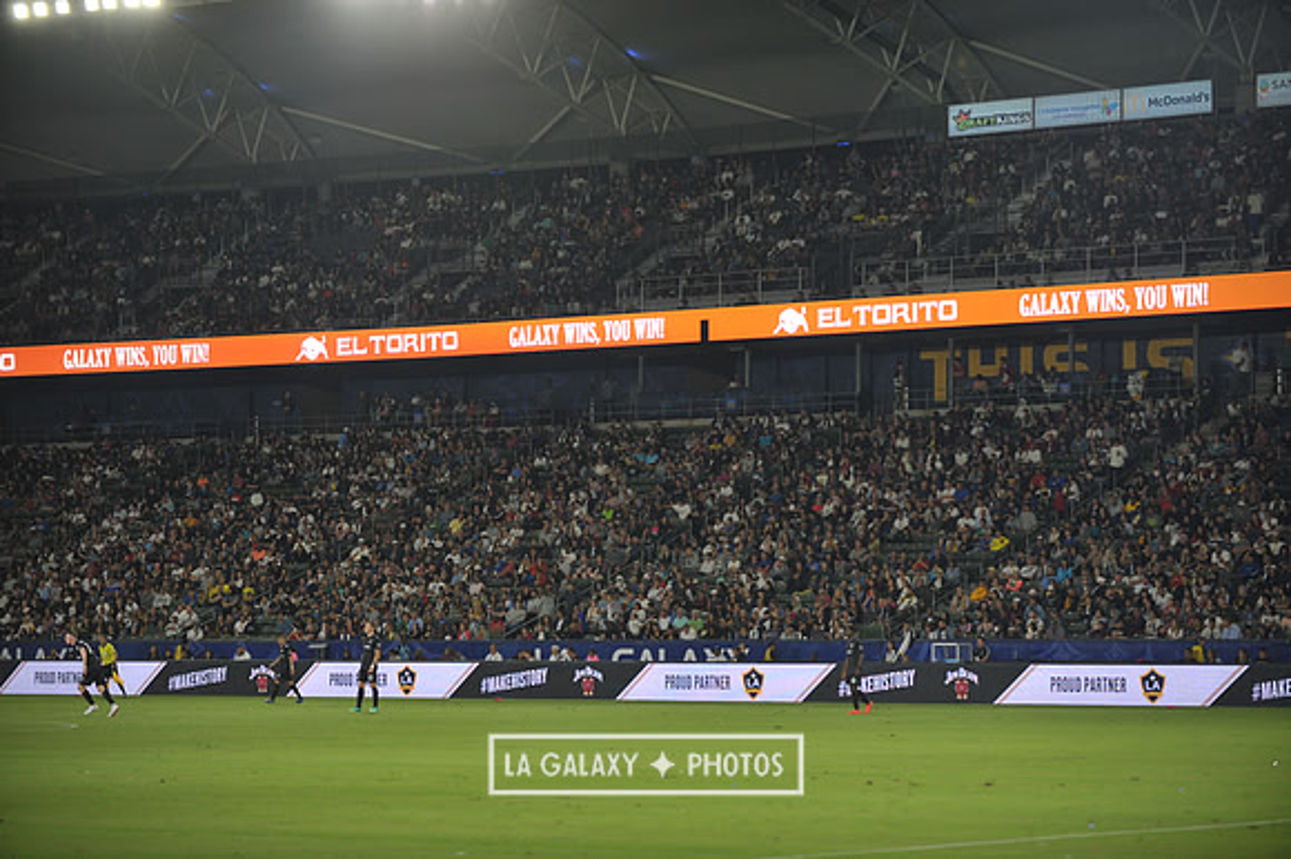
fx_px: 3763
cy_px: 430
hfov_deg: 19.5
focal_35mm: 105
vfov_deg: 13.0
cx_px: 646
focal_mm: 105
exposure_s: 1/1000
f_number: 2.8
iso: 1250
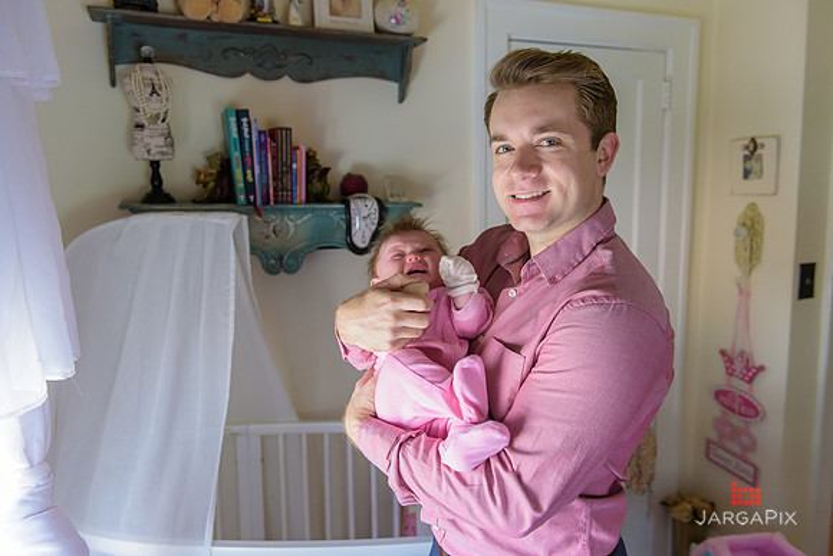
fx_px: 671
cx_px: 416
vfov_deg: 45.0
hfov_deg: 63.6
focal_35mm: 29
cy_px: 278
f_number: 3.2
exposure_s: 1/250
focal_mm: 29
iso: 1600
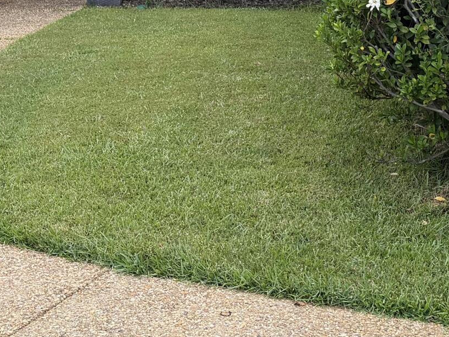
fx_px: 1142
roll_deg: +1.4
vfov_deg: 16.6
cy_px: 42
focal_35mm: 88
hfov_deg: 22.2
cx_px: 275
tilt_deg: -7.5
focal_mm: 6.76
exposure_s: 1/1770
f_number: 1.78
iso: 100
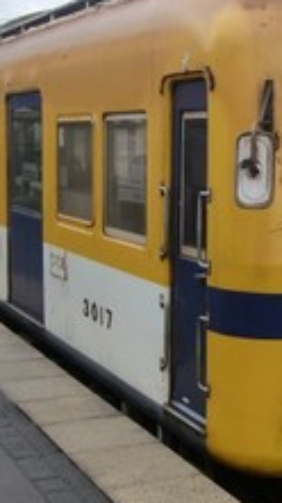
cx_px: 237
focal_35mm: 77
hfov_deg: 15.5
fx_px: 1026
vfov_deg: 27.5
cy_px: 234
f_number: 3
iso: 64
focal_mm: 6.9
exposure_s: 1/160
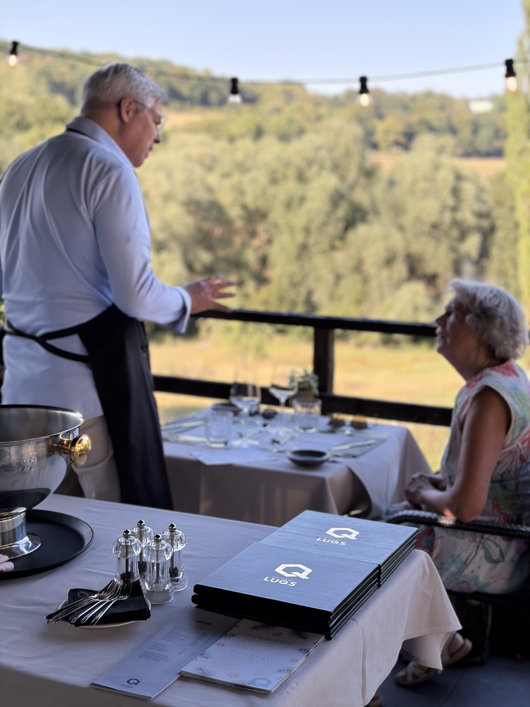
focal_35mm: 52
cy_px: 354
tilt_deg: -10.1
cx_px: 265
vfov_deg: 36.8
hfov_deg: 28.0
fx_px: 1062
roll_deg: -0.3
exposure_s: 1/907
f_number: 1.6
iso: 50
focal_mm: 5.96
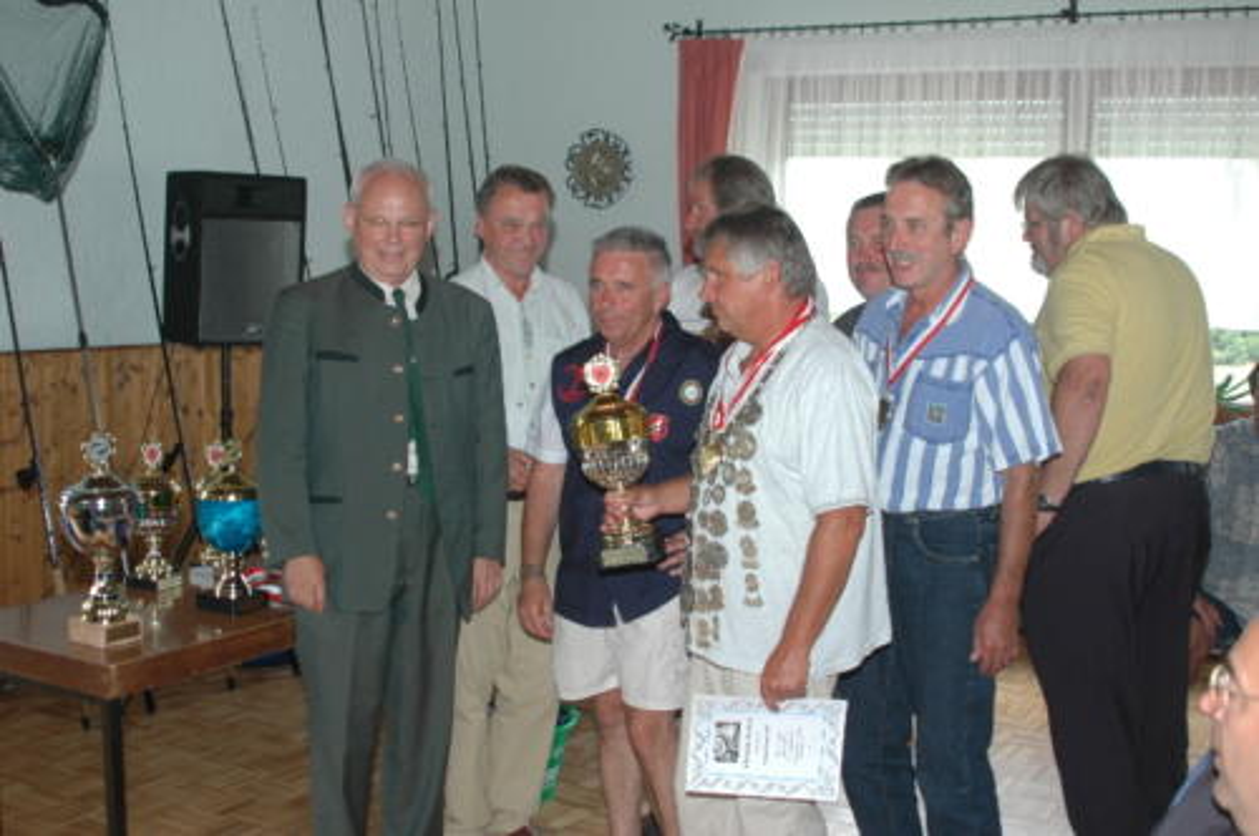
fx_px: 1467
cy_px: 418
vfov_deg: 31.8
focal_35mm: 42
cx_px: 630
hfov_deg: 46.5
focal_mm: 28
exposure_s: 1/60
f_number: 4
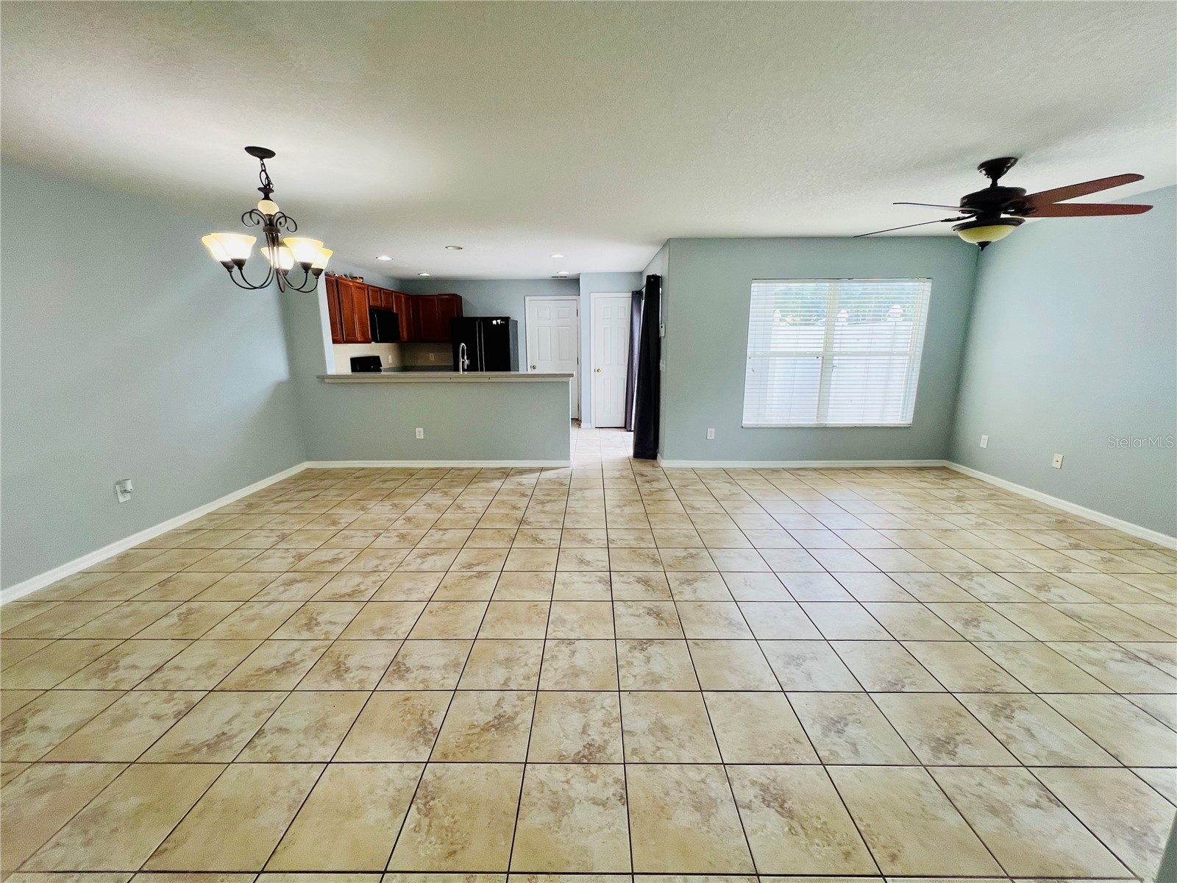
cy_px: 442
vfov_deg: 89.9
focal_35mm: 13
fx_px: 442
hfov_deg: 106.2
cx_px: 588
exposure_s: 1/120
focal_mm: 1.57
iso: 80
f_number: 1.8
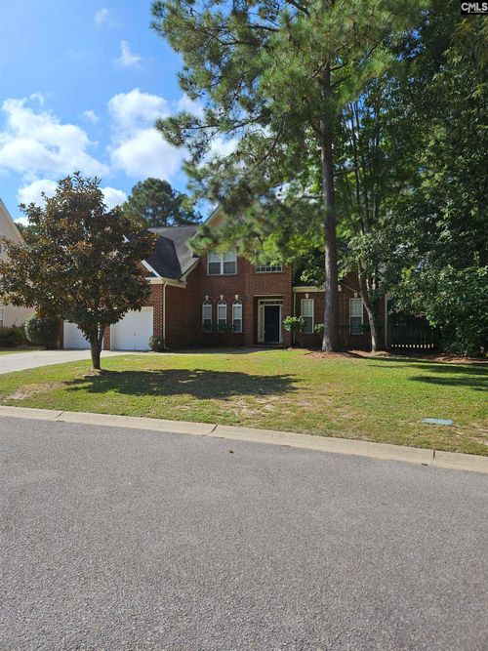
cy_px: 326
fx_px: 432
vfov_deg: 73.9
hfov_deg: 58.9
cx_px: 244
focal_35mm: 23
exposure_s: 1/1794
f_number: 1.8
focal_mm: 5.4
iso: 25
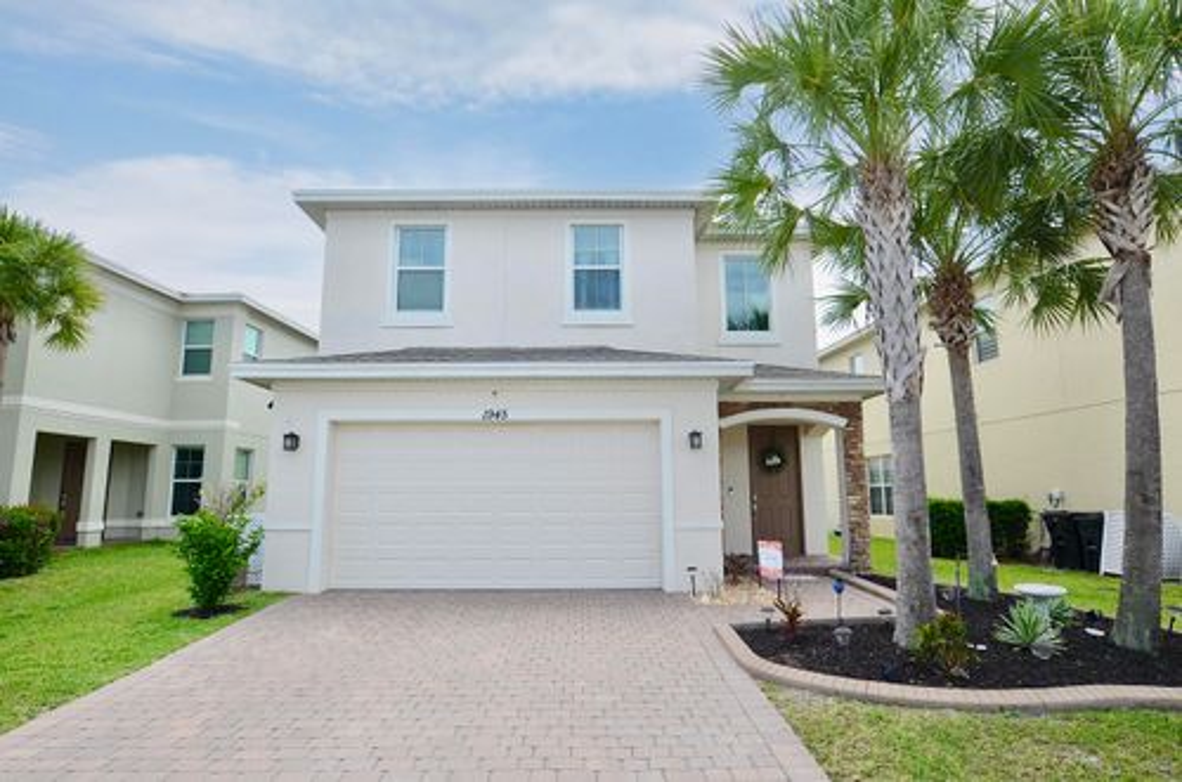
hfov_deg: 85.5
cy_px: 391
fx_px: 639
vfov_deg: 63.0
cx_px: 591
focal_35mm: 20
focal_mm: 13
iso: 100
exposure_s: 1/200
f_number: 6.3
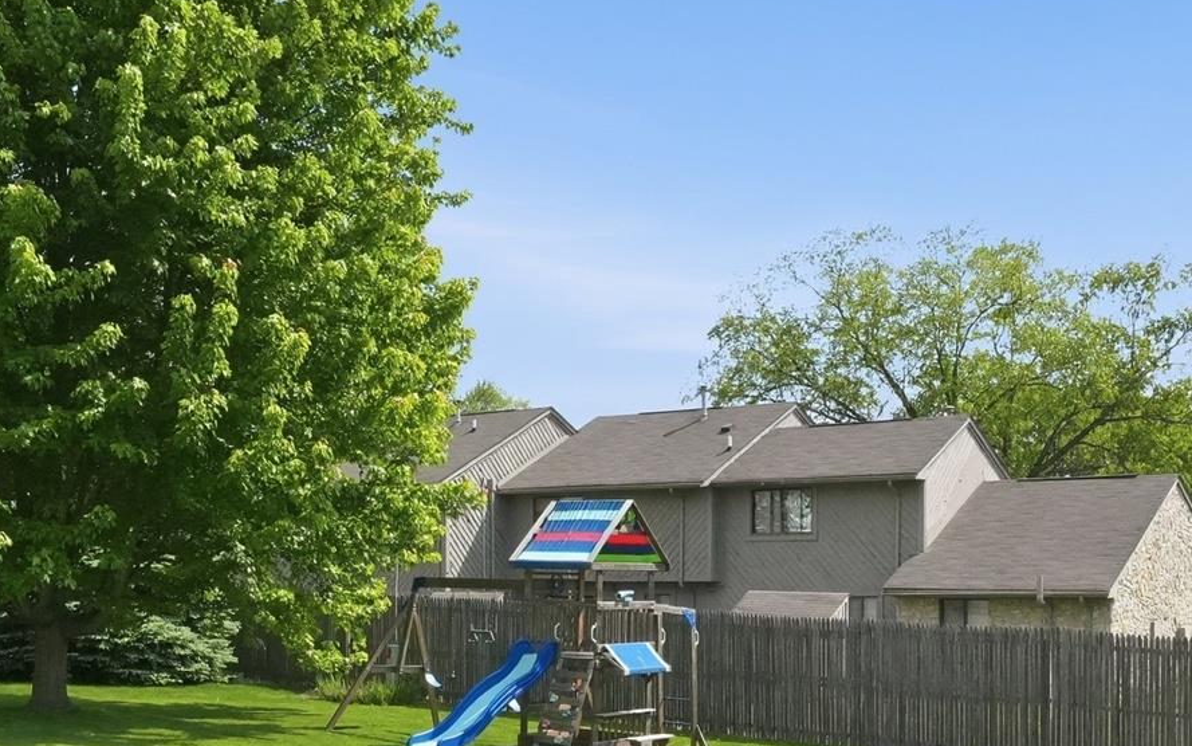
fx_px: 1397
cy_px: 544
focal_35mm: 43
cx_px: 617
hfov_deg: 46.2
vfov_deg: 29.5
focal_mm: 10
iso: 1600
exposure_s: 1/4000
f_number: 7.1
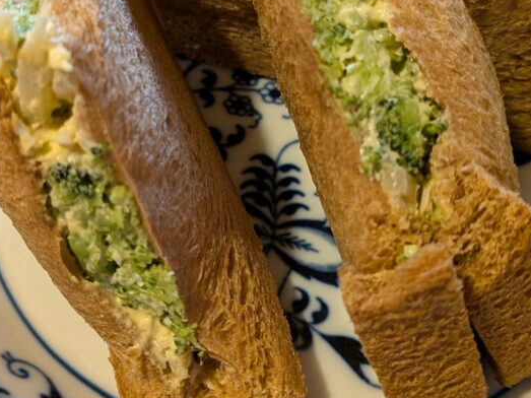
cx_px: 246
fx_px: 721
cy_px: 130
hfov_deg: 40.4
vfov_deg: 30.6
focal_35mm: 47
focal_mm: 4.53
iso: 1018
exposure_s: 1/120
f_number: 1.7
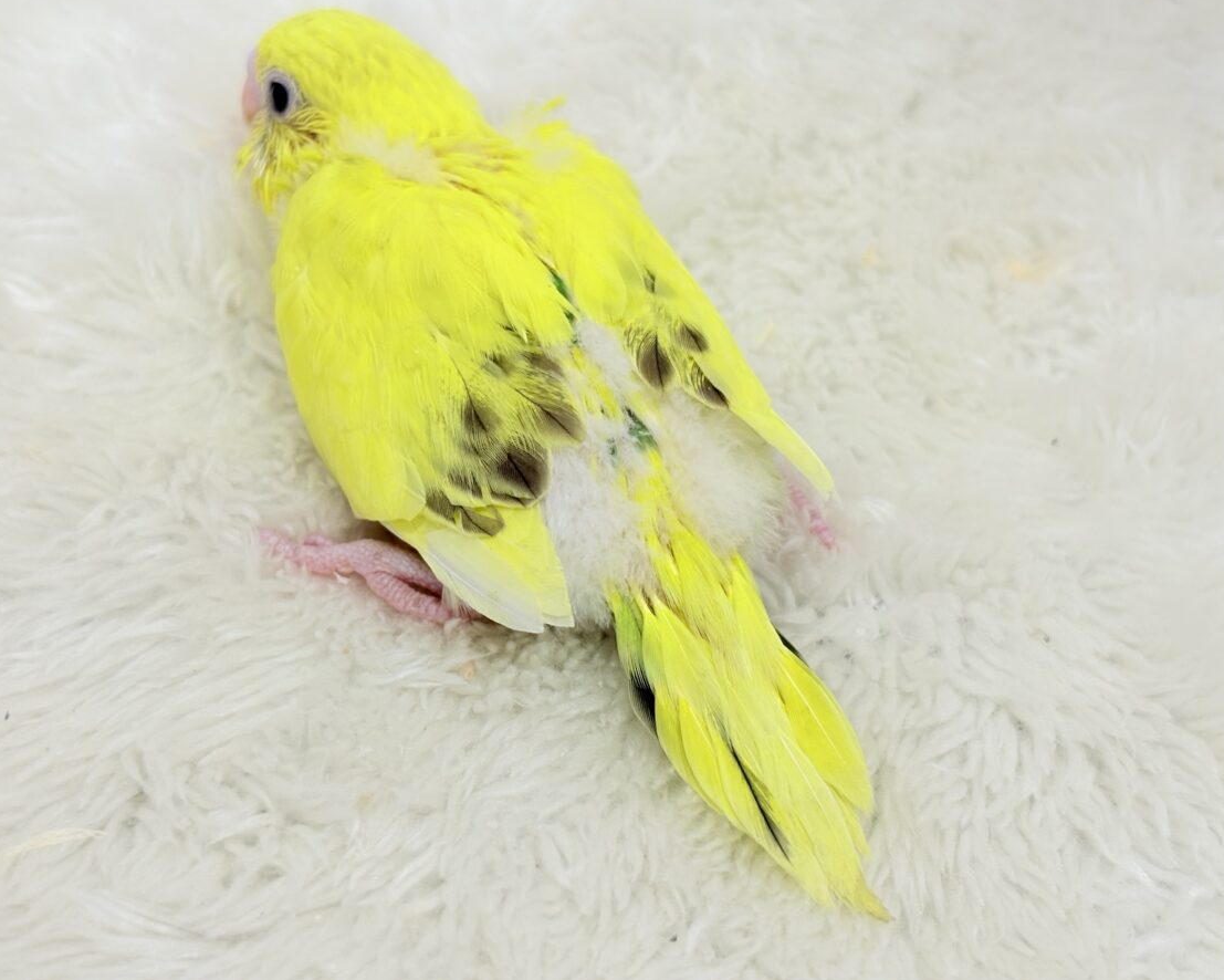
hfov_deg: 34.1
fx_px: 1993
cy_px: 484
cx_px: 587
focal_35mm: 55
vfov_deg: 27.6
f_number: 1.6
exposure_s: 1/100
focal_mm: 5.96
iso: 50
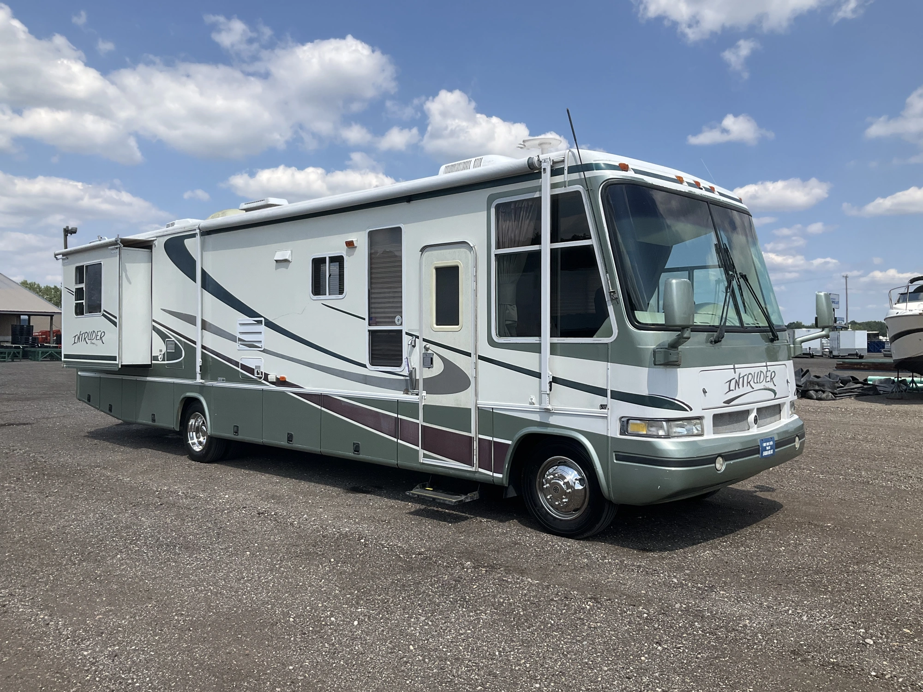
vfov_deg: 48.2
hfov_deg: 61.7
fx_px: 773
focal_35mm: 29
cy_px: 346
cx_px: 462
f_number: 1.8
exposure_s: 1/2227
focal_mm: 3
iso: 25
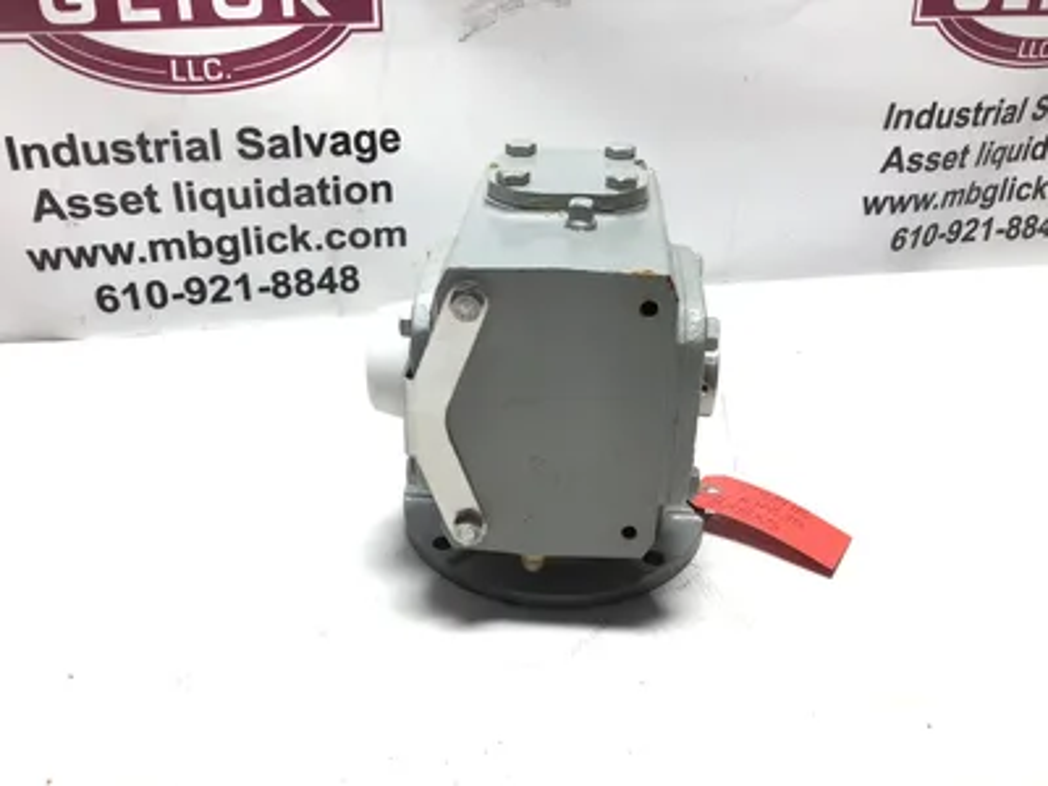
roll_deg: -2.5
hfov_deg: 58.4
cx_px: 524
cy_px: 393
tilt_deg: -29.1
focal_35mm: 31
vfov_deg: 45.4
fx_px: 939
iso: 40
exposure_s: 1/120
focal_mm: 3.3
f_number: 2.4
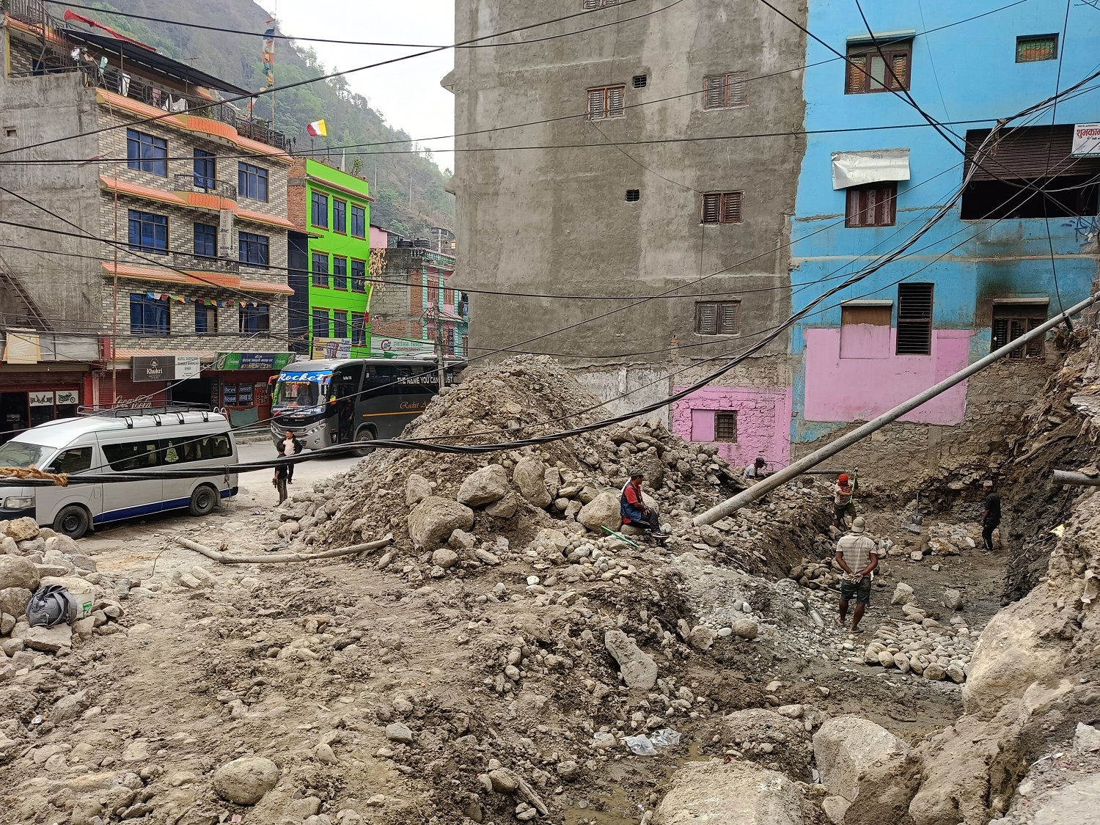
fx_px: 826
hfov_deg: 67.3
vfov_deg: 53.1
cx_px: 550
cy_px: 412
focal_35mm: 26
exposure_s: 1/120
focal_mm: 5.25
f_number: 1.75
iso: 100
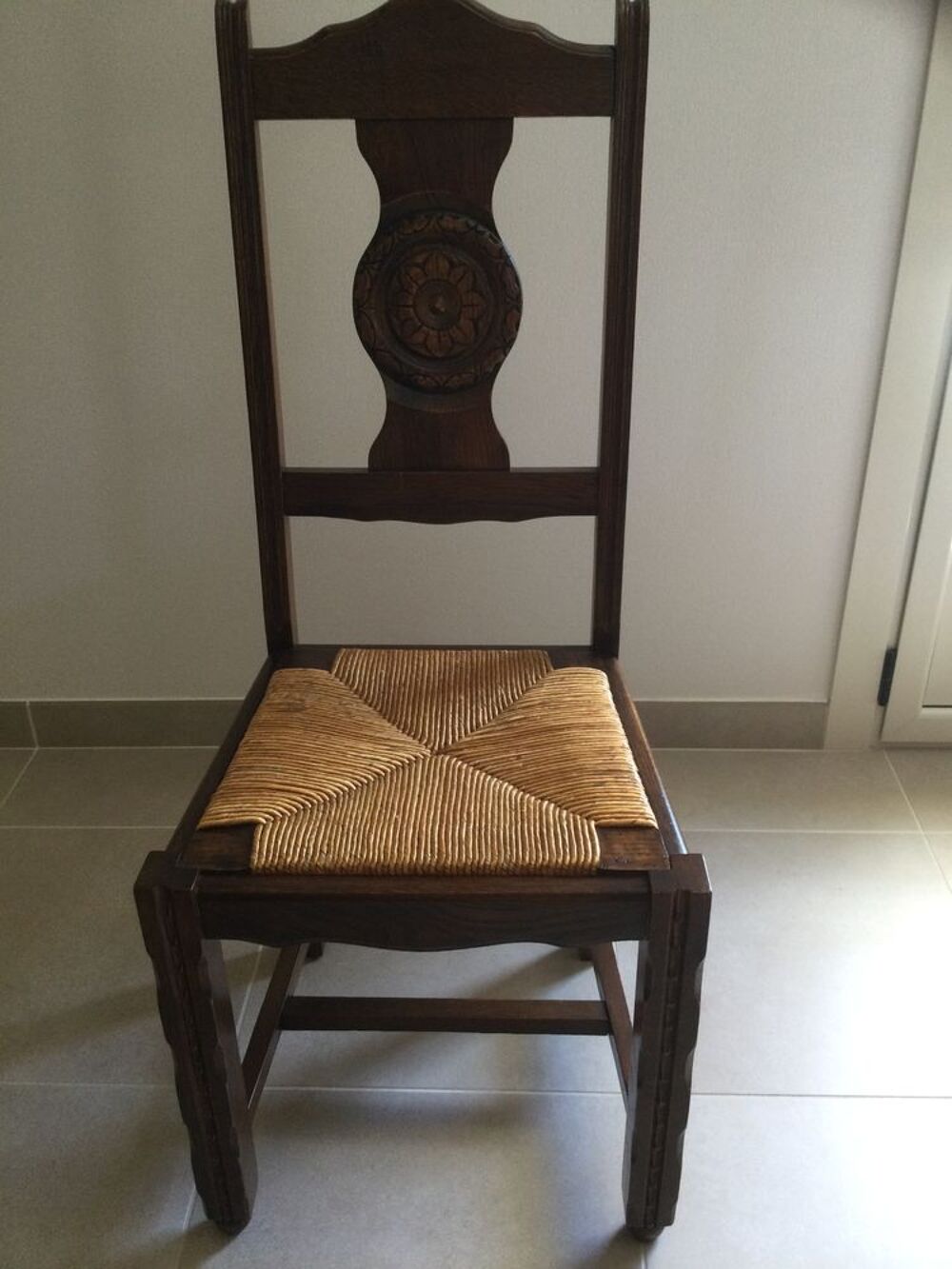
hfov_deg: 45.4
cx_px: 476
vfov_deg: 58.3
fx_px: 1137
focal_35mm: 31
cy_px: 634
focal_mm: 3.3
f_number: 2.4
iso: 100
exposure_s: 1/33
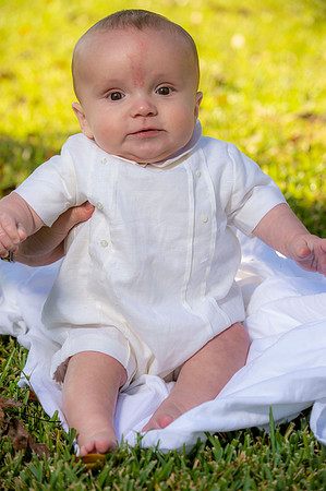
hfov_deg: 13.4
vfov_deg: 20.0
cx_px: 163
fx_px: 1389
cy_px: 246
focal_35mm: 102
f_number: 8
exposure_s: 1/250
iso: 200
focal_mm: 102
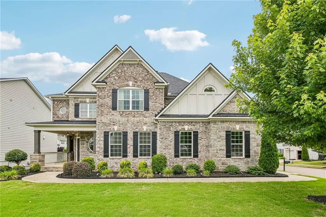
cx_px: 163
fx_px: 145
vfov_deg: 73.7
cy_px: 108
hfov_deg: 96.8
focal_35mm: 16
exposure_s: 1/500
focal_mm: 16
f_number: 8
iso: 200
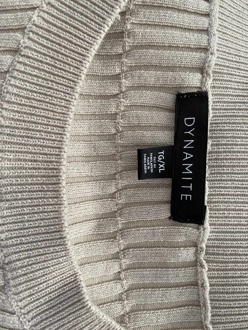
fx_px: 239
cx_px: 124
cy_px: 165
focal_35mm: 25
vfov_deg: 69.4
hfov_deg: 54.9
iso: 125
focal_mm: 4.25
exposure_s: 1/60
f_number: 1.8
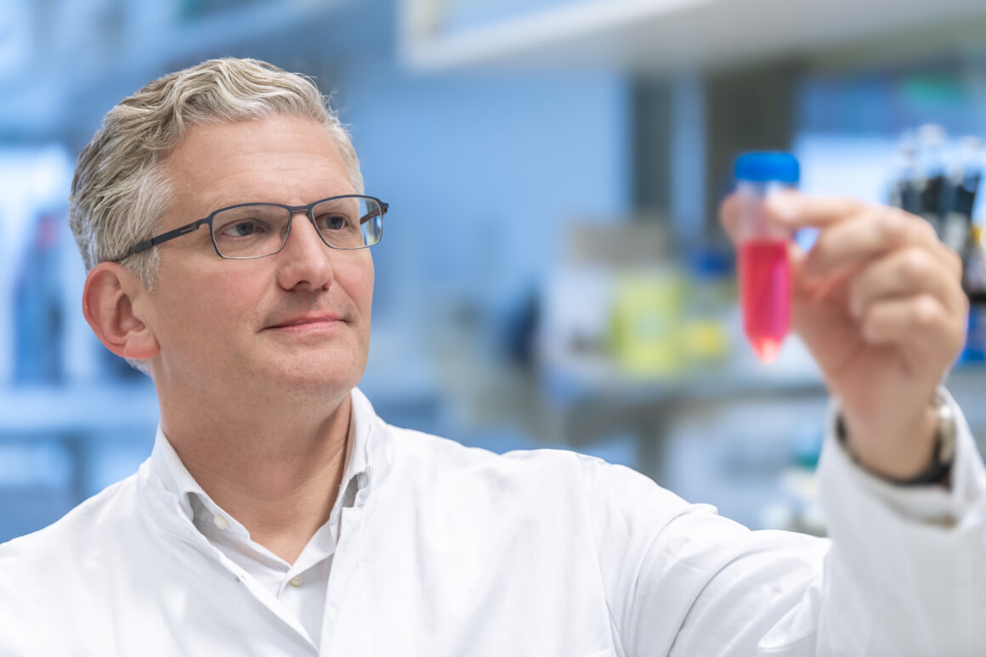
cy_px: 328
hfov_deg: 12.8
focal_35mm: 160
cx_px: 493
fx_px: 4381
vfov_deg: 8.6
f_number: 2.8
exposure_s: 1/125
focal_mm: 160
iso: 640
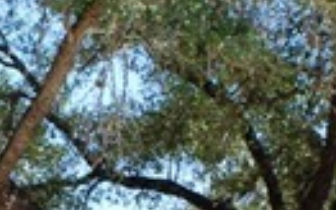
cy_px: 154
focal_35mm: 299
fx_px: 2739
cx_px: 77
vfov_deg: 4.4
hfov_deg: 7.0
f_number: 6.3
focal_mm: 40
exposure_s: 1/160
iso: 100
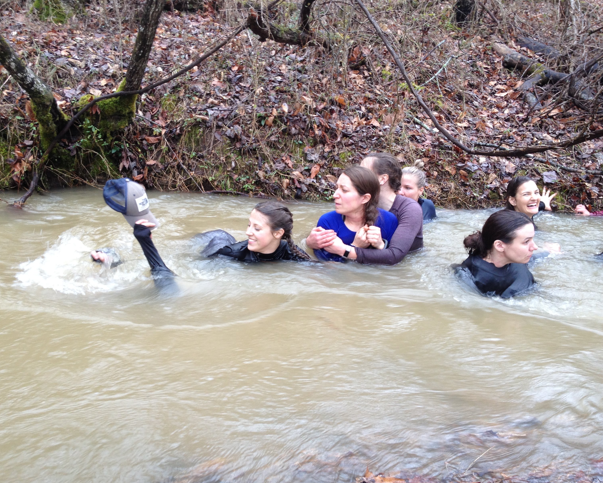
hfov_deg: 49.0
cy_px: 239
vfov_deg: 40.1
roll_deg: -1.6
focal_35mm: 37
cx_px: 281
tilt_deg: -15.9
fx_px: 660
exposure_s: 1/40
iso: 50
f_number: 2.4
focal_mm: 4.28
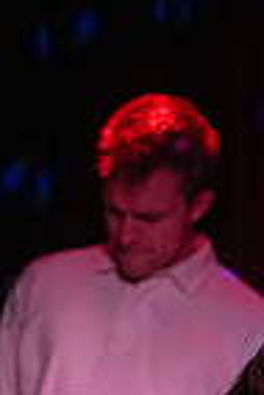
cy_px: 537
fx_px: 2776
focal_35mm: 253
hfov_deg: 5.4
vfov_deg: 8.0
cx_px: 325
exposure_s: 1/320
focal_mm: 80
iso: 8000
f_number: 2.8
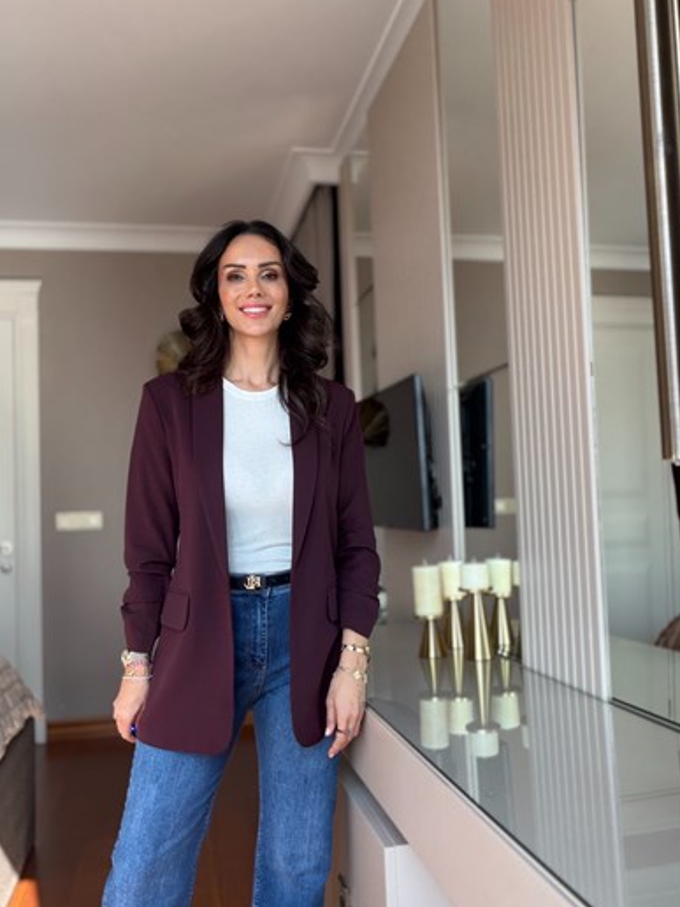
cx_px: 337
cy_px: 451
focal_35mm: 31
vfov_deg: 58.4
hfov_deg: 45.4
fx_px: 812
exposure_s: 1/121
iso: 40
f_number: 1.9
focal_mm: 2.71
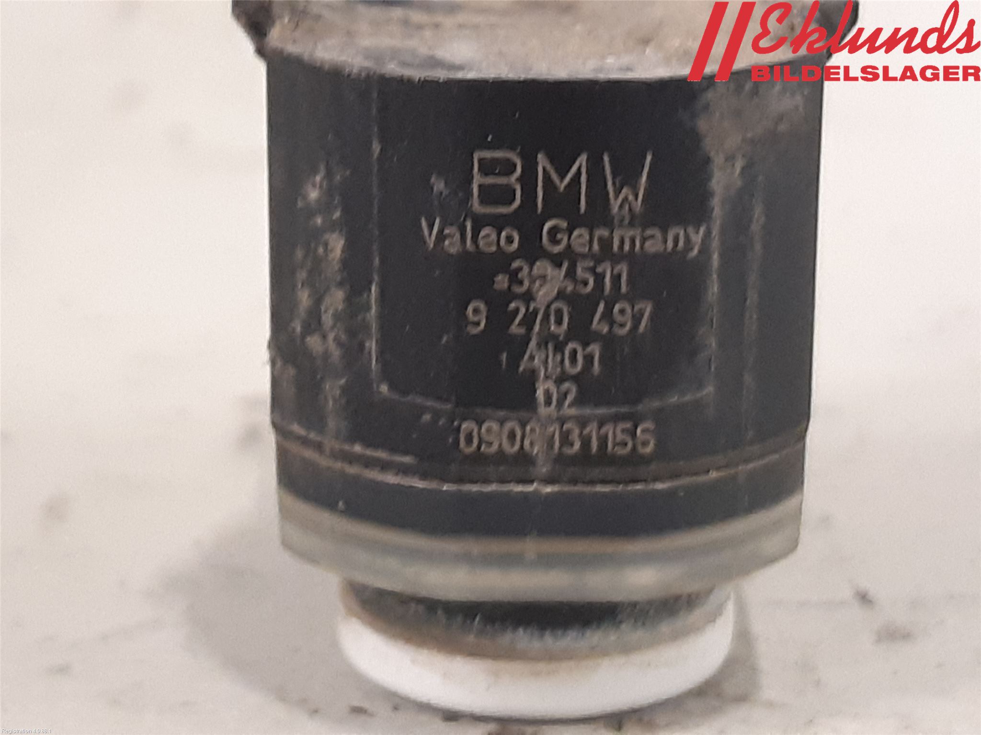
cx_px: 490
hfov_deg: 67.3
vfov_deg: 53.1
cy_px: 368
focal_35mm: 26
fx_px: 737
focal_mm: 3.93
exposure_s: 1/25
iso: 250
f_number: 1.7
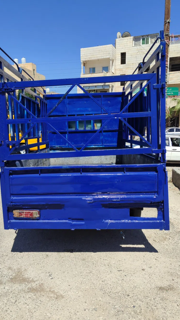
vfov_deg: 67.9
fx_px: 238
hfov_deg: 41.4
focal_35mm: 28
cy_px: 161
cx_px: 76
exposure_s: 1/1048
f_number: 1.89
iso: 50
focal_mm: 5.95
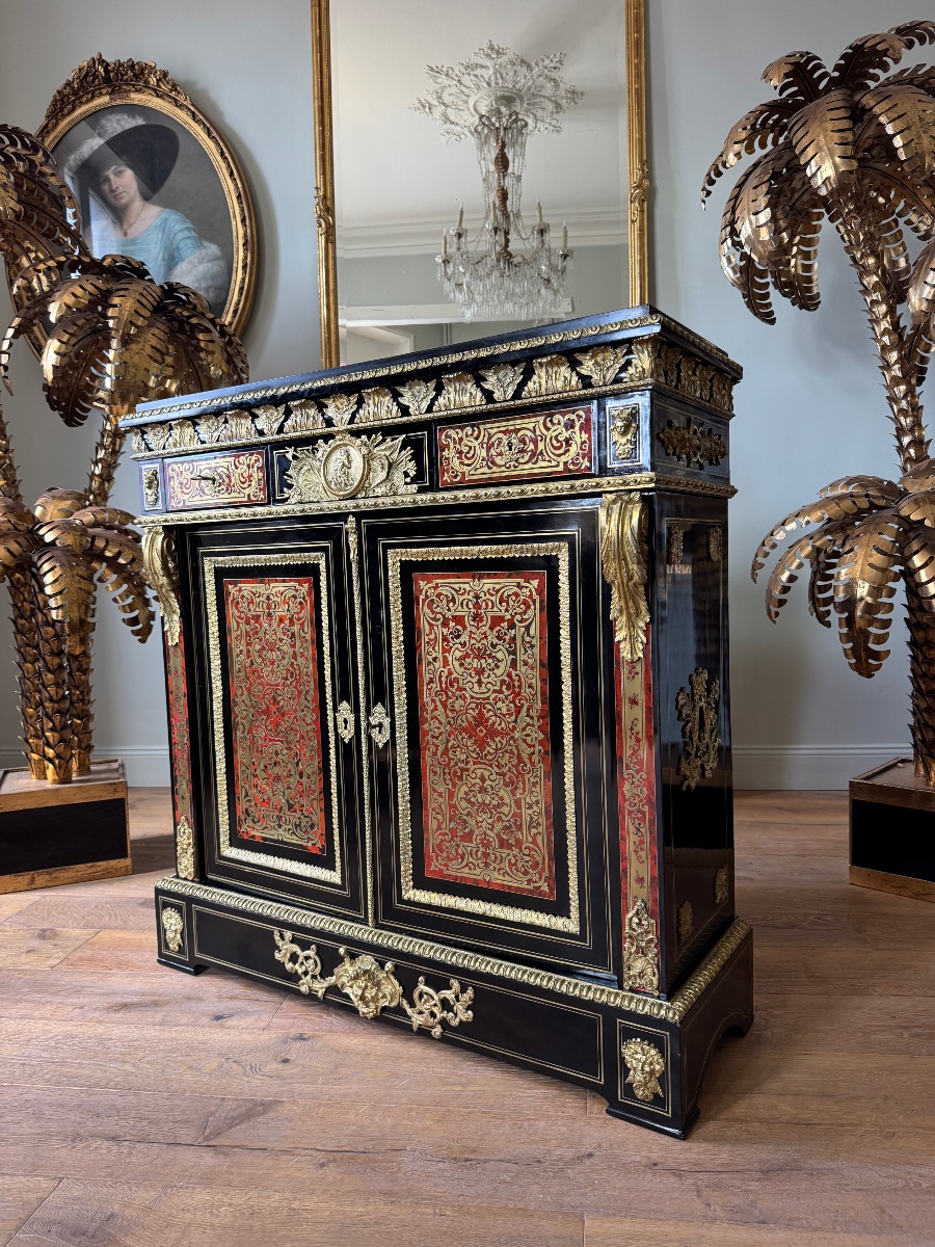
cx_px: 468
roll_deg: +1.2
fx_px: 864
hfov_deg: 56.8
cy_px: 624
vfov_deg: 71.6
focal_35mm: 24
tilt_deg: -4.5
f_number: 1.78
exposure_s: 1/112
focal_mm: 6.76
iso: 200
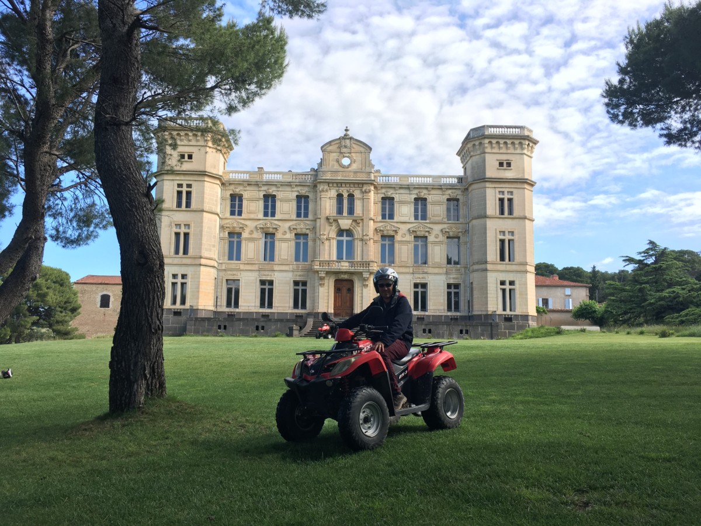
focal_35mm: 29
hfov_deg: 61.7
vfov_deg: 48.2
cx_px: 350
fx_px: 587
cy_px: 263
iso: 25
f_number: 2.2
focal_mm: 4.15
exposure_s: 1/591
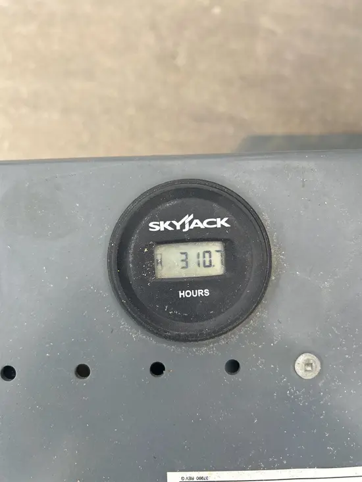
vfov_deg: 67.3
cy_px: 241
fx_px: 362
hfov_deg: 53.1
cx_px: 181
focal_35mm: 26
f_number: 1.5
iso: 40
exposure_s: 1/176
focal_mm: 5.7
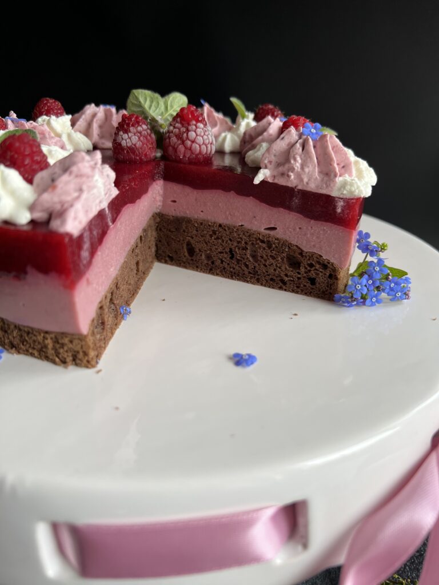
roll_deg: +0.3
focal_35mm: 26
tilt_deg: -26.0
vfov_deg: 67.3
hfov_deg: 53.1
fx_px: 440
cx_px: 220
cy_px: 292
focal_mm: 5.7
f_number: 1.5
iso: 40
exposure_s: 1/271
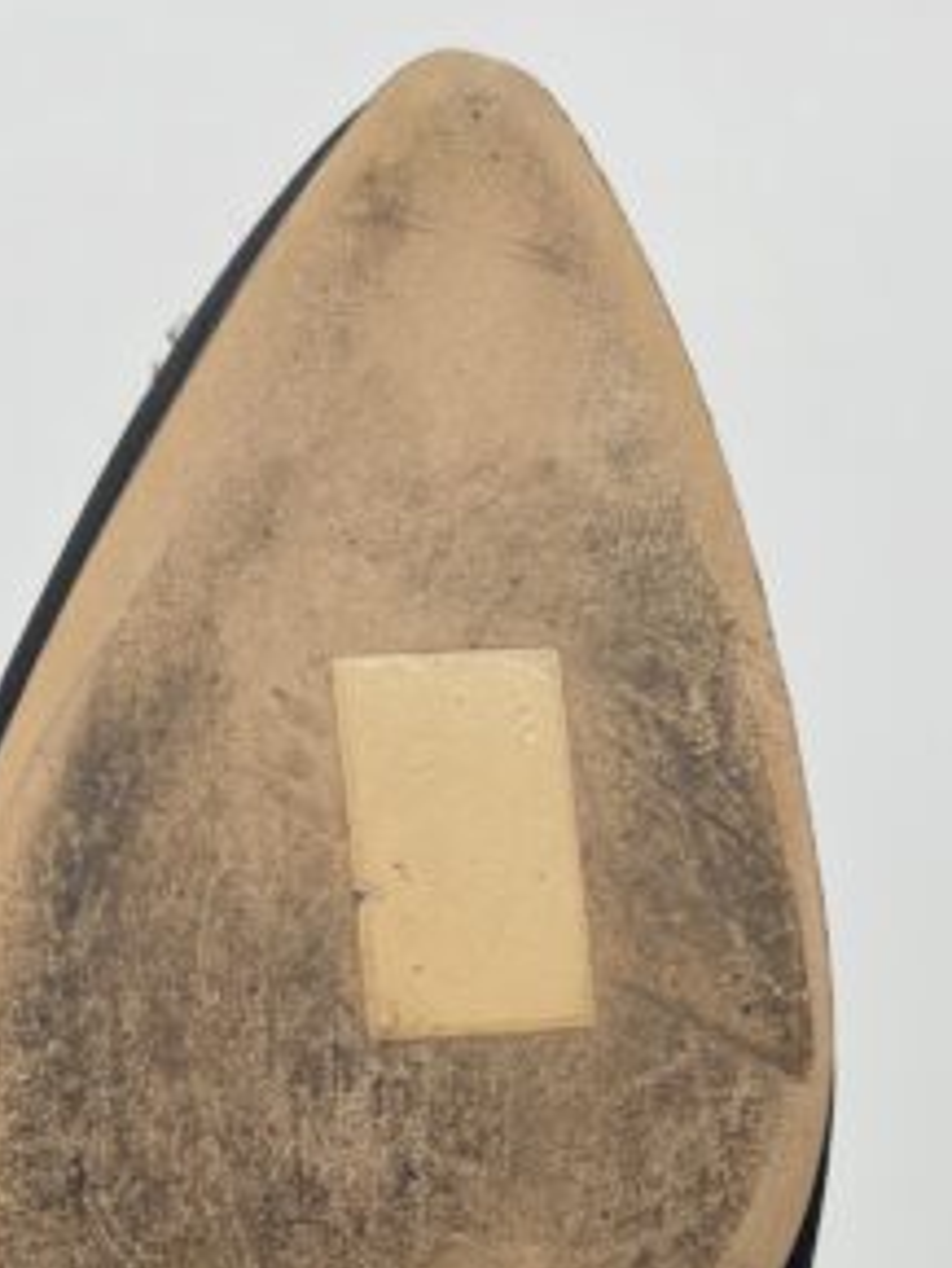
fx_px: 3371
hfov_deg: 16.0
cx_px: 329
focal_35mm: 92
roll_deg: +0.8
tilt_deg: -20.1
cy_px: 1422
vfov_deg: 20.3
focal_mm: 5.7
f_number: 1.5
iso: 32
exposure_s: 1/118
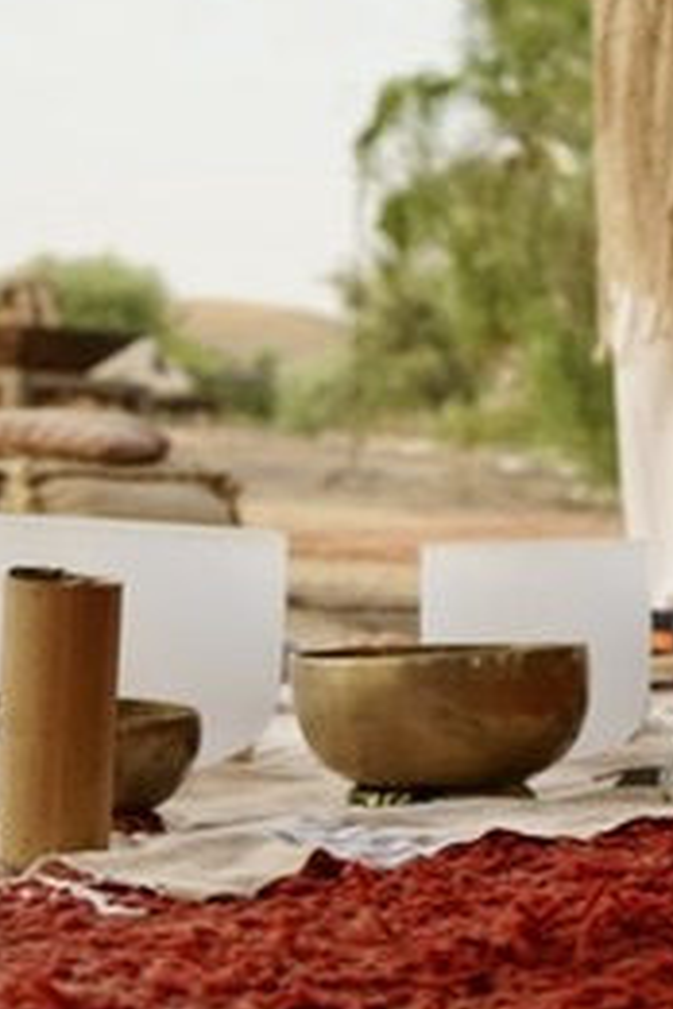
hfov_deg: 14.7
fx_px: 2608
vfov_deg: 21.7
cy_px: 769
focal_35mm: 93
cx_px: 278
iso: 160
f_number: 4.5
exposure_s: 1/160
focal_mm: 45
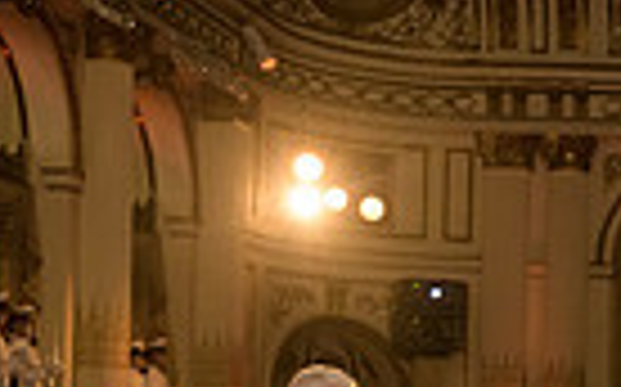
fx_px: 2097
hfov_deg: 15.3
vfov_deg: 10.3
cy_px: 497
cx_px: 994
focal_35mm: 124
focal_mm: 29
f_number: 3.2
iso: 1600
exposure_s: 1/125
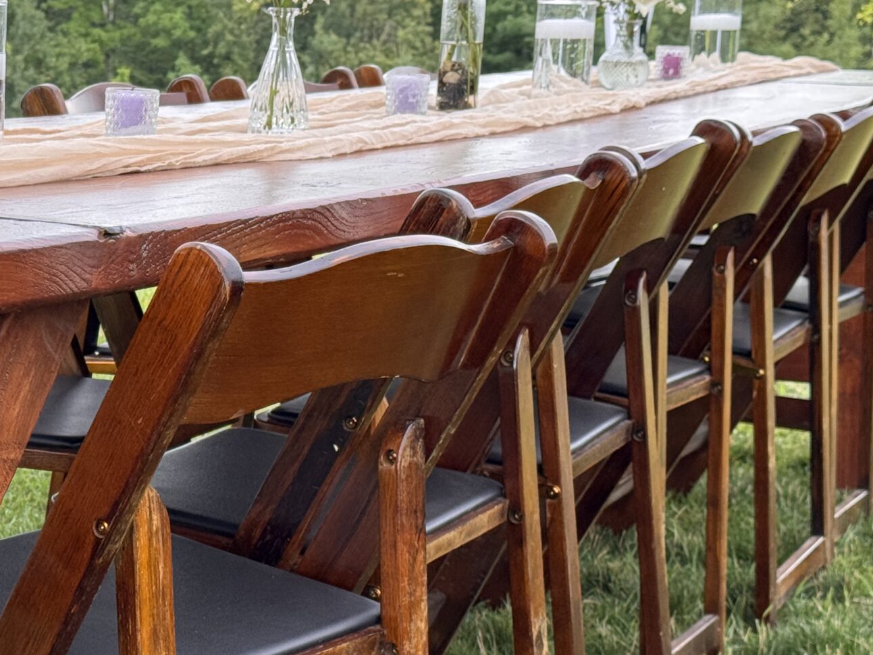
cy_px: 421
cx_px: 109
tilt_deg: -9.6
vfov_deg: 15.5
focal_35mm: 95
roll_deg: +1.2
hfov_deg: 20.3
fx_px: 2396
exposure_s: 1/120
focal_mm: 6.76
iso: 80
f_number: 1.78
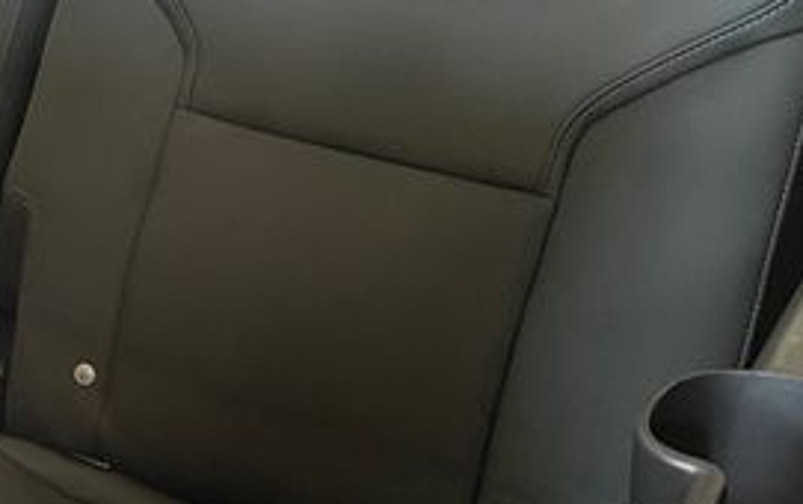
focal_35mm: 65
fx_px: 1424
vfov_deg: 19.9
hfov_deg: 29.7
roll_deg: -2.0
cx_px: 27
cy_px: 142
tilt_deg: -17.5
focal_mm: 4.2
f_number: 1.6
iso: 800
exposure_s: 1/30
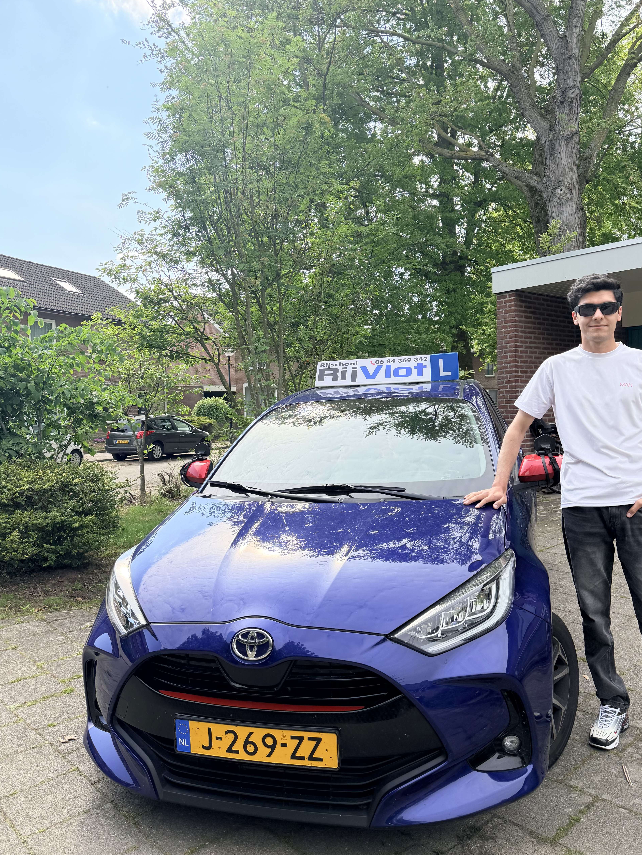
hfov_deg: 51.3
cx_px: 336
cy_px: 428
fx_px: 668
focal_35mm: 27
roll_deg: +1.4
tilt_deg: -0.9
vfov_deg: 65.3
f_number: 1.78
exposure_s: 1/3279
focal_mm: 6.76
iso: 100
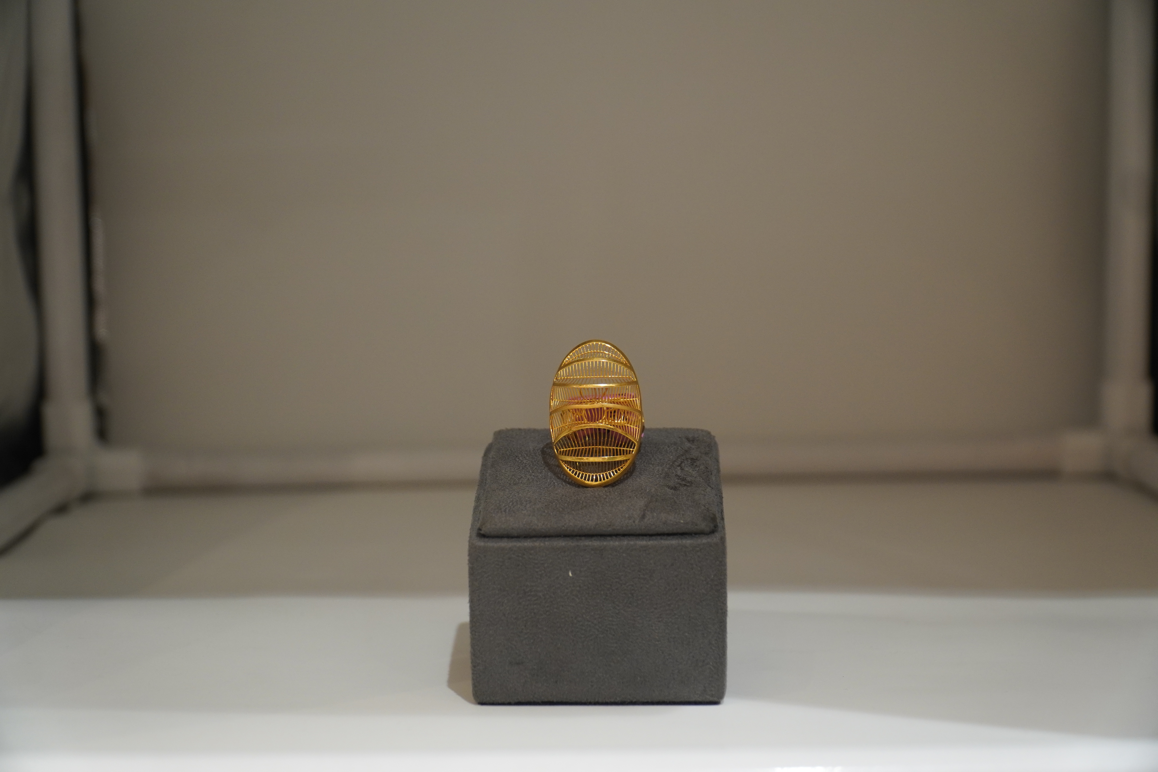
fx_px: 1785
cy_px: 386
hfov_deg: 35.9
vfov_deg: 24.4
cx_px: 579
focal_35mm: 56
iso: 640
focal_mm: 37
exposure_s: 1/160
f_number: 4
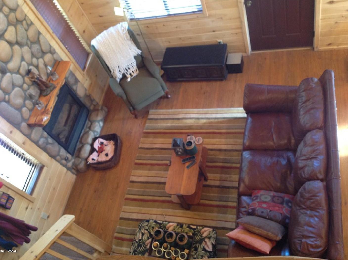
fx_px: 361
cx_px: 175
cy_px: 127
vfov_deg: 39.6
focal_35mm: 36
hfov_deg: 51.4
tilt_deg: -51.8
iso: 200
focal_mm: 4.28
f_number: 2.4
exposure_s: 1/15
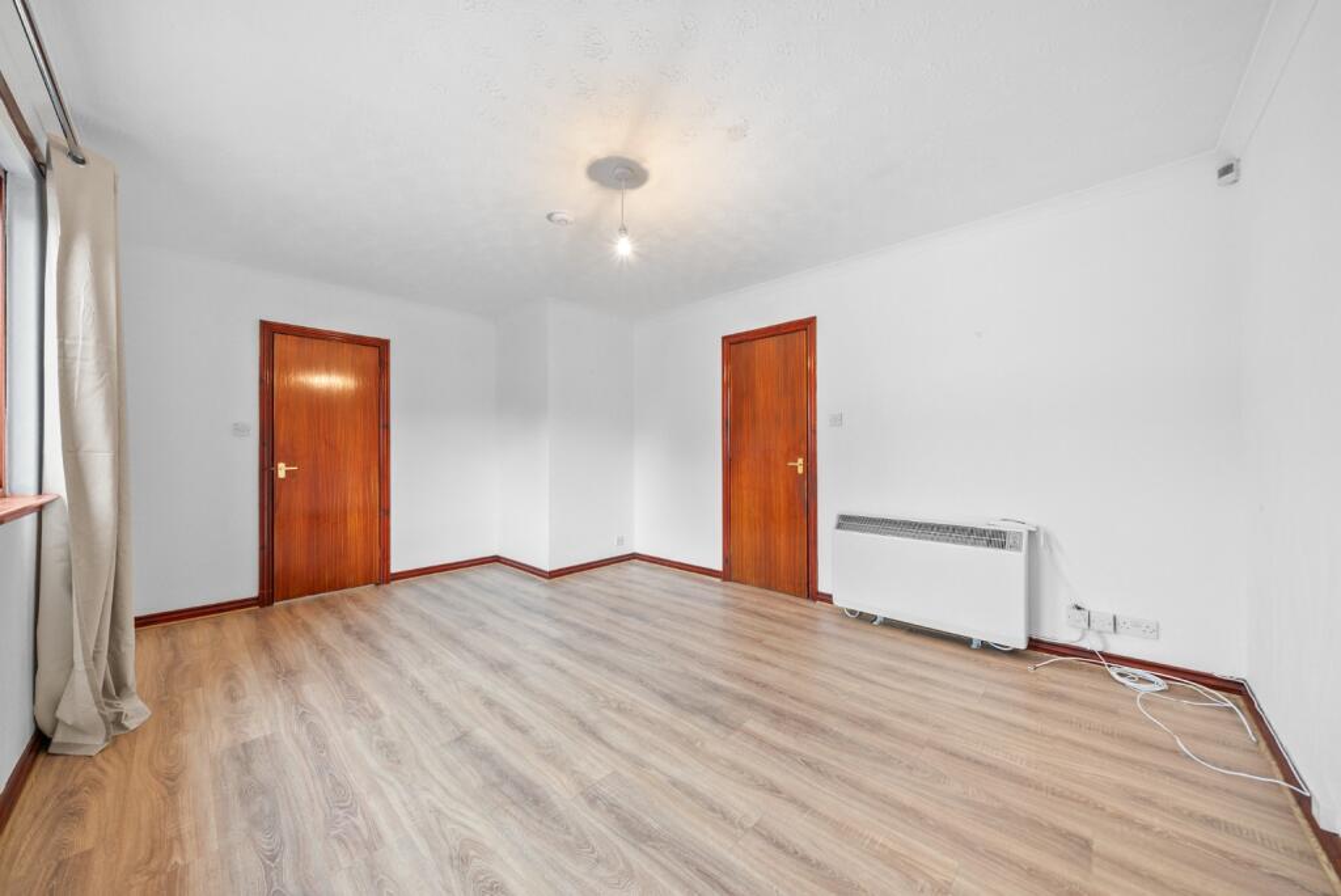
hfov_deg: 112.6
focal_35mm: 12
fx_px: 447
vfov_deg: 90.1
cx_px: 670
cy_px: 448
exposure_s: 1/6
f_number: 5.6
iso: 800
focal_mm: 12
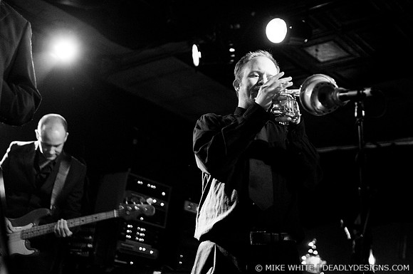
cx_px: 206
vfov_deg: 29.8
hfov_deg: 43.7
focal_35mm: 45
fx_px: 516
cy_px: 137
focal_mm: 30
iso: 1000
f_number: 1.8
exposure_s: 1/60
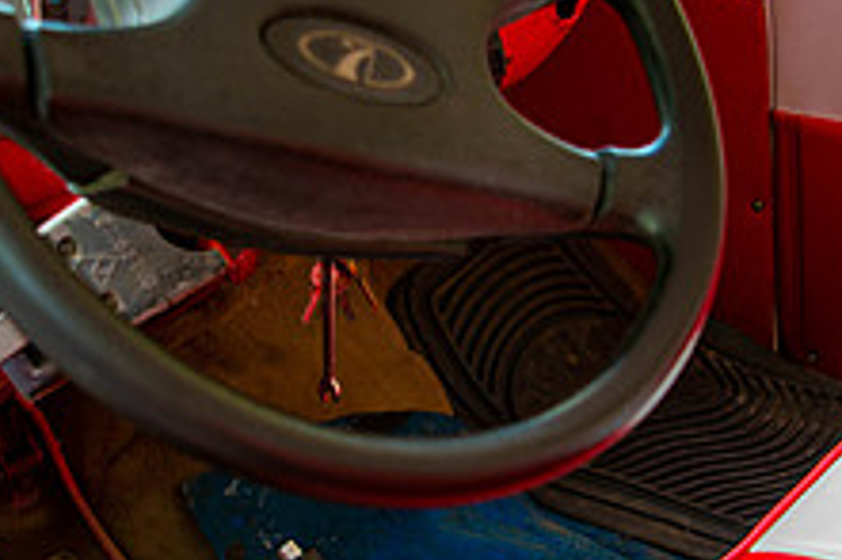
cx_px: 507
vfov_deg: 21.5
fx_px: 1472
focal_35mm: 63
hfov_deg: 31.8
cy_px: 232
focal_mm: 24
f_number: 2.8
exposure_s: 1/25
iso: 220
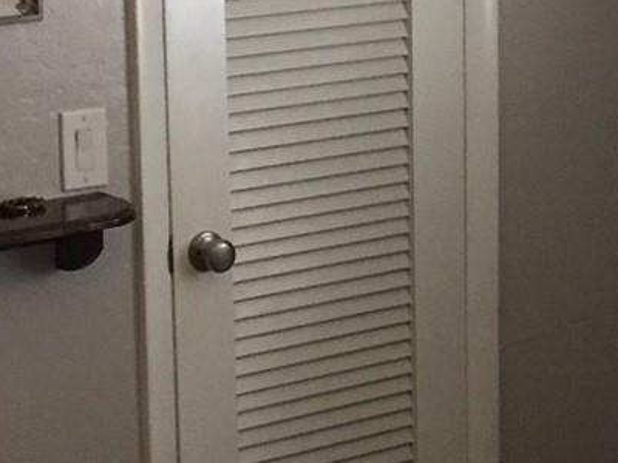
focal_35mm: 116
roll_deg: +1.0
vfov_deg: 12.8
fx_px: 2071
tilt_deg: -9.5
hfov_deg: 17.0
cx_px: 258
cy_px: 156
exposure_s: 1/30
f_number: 2.2
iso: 200
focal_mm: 4.15
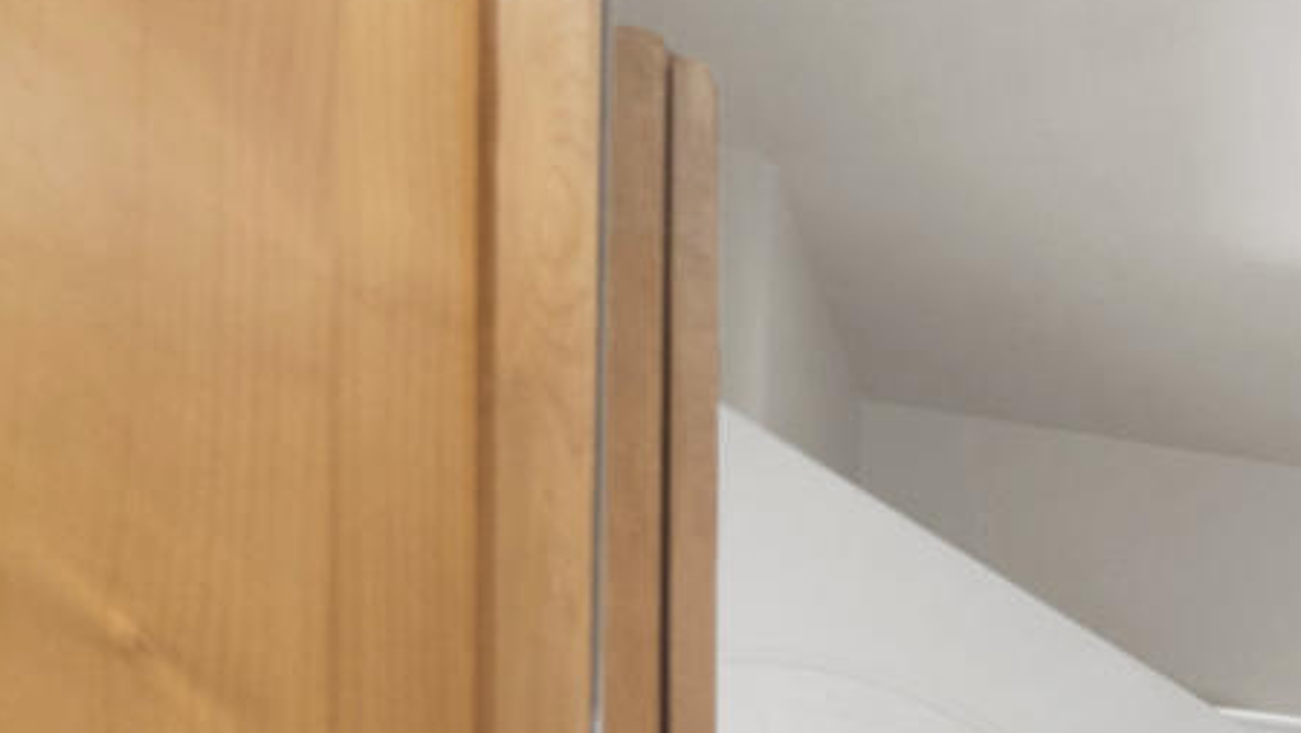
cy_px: 1834
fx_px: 2899
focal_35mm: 84
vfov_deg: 11.5
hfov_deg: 16.5
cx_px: 2831
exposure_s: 1/15
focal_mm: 12
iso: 160
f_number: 4
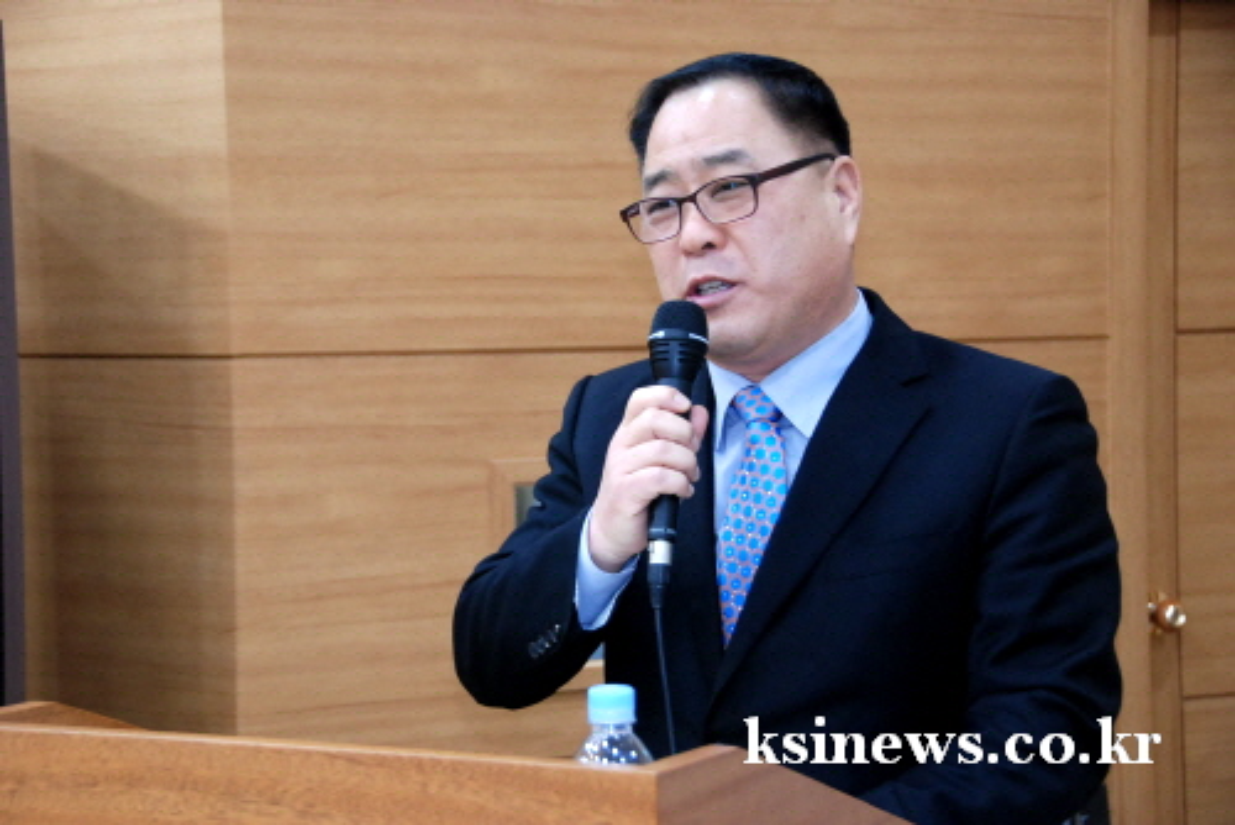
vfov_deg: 17.5
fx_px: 2677
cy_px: 412
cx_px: 618
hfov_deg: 26.0
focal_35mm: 78
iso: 1000
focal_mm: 52
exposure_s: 1/60
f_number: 5
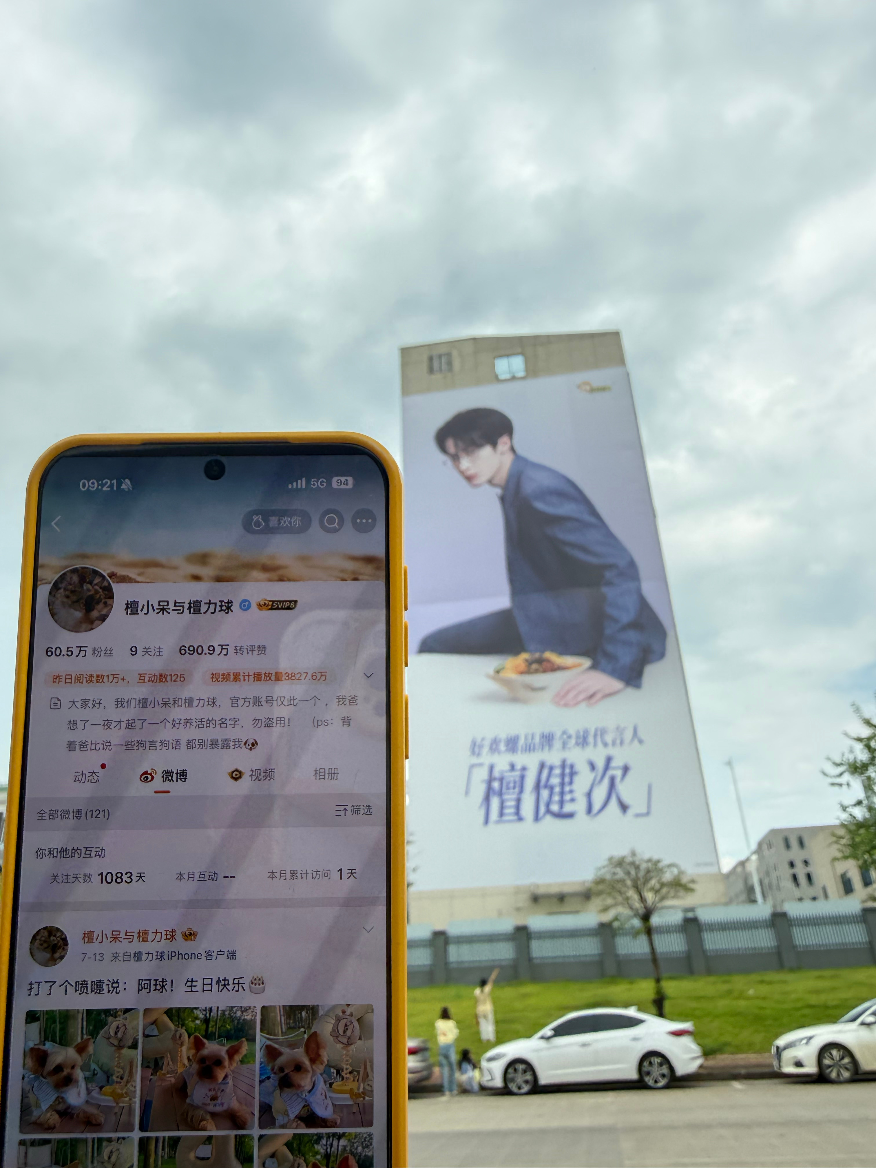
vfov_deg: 71.6
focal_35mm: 24
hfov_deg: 56.8
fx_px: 810
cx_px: 438
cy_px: 584
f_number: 2.2
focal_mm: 2.22
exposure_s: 1/777
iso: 64
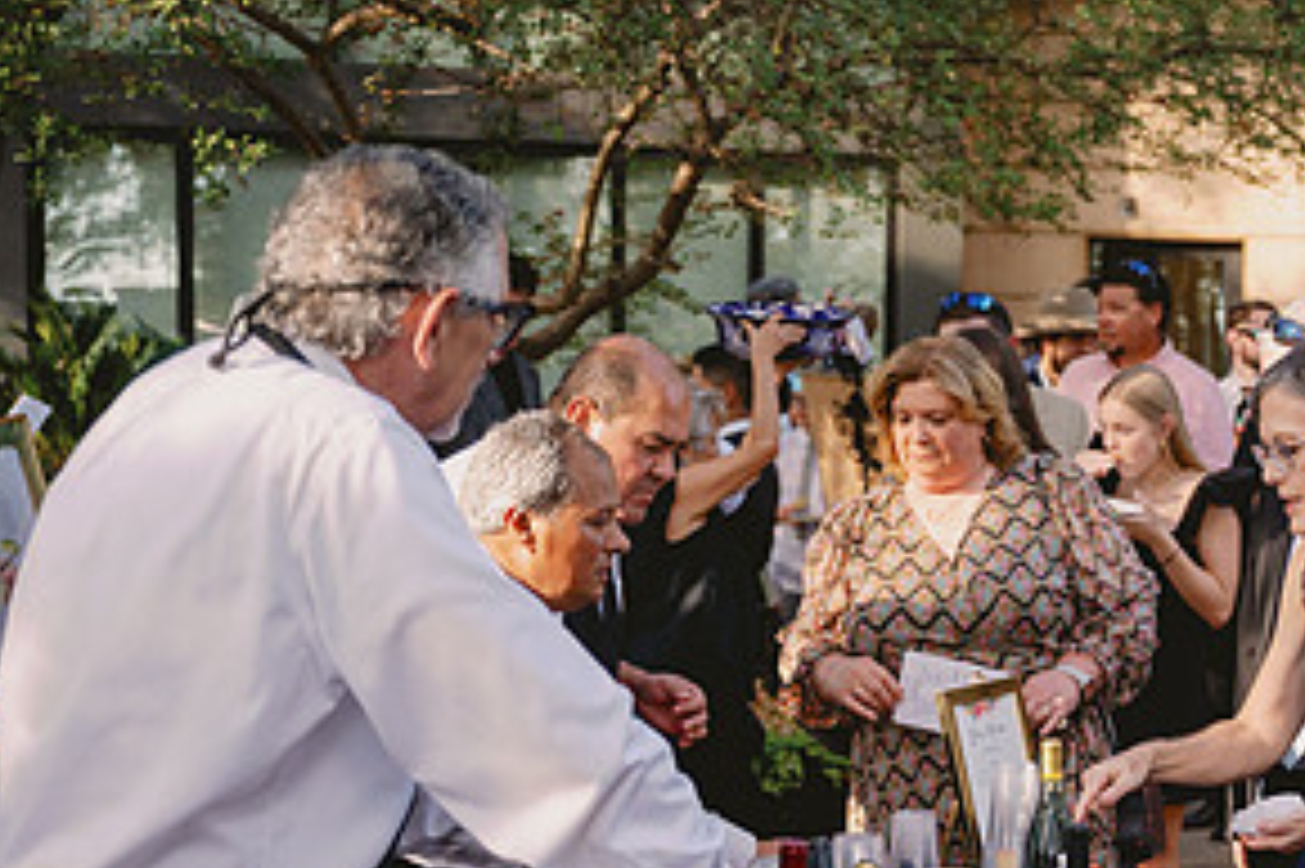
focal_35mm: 74
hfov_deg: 26.2
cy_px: 616
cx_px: 1242
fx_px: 2681
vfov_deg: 18.3
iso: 800
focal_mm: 37
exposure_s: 1/1250
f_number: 2.8
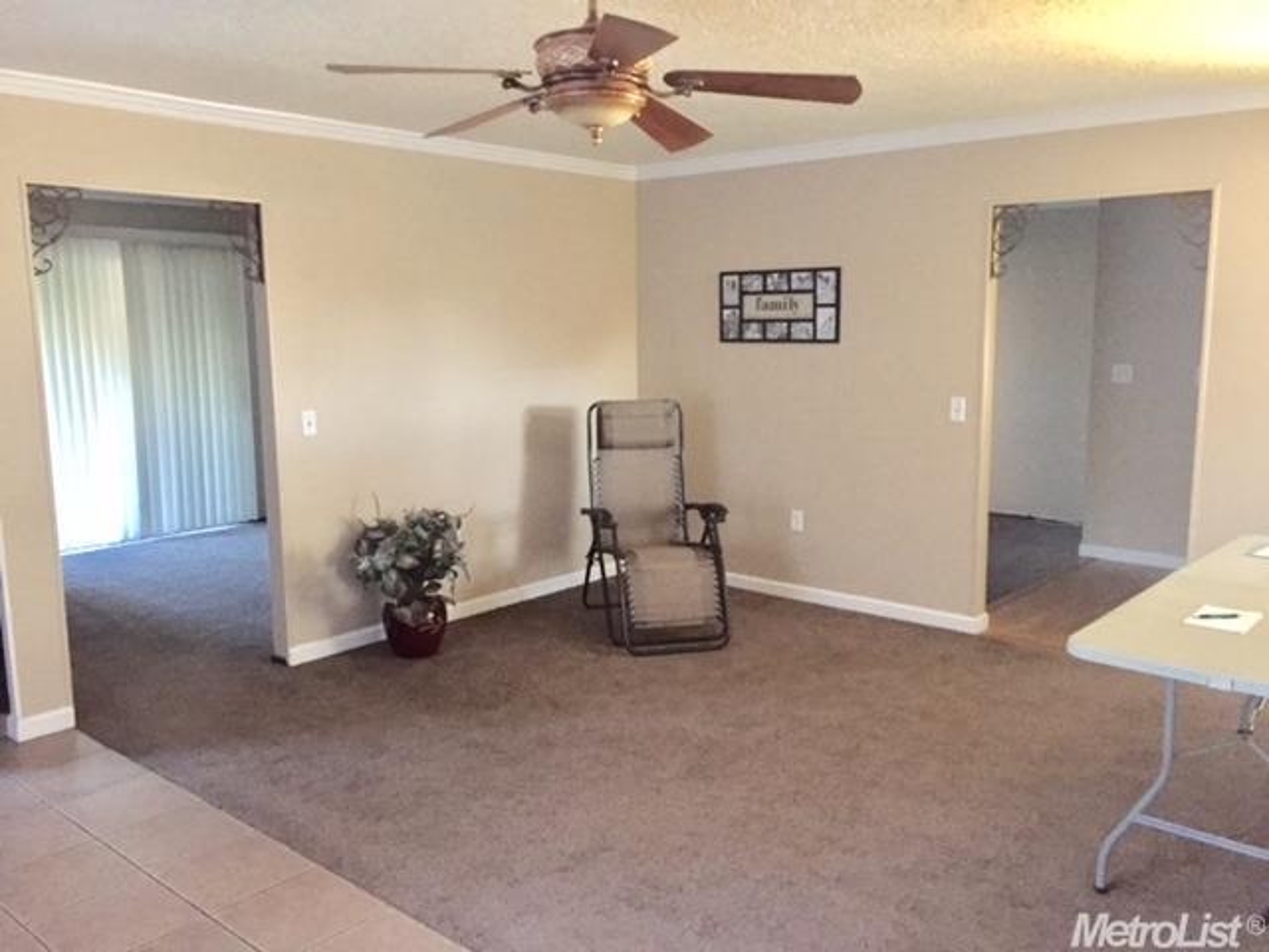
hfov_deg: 61.7
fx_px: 1063
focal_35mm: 29
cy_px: 476
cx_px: 634
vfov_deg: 48.2
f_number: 2.2
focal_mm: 4.15
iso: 400
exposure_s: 1/15
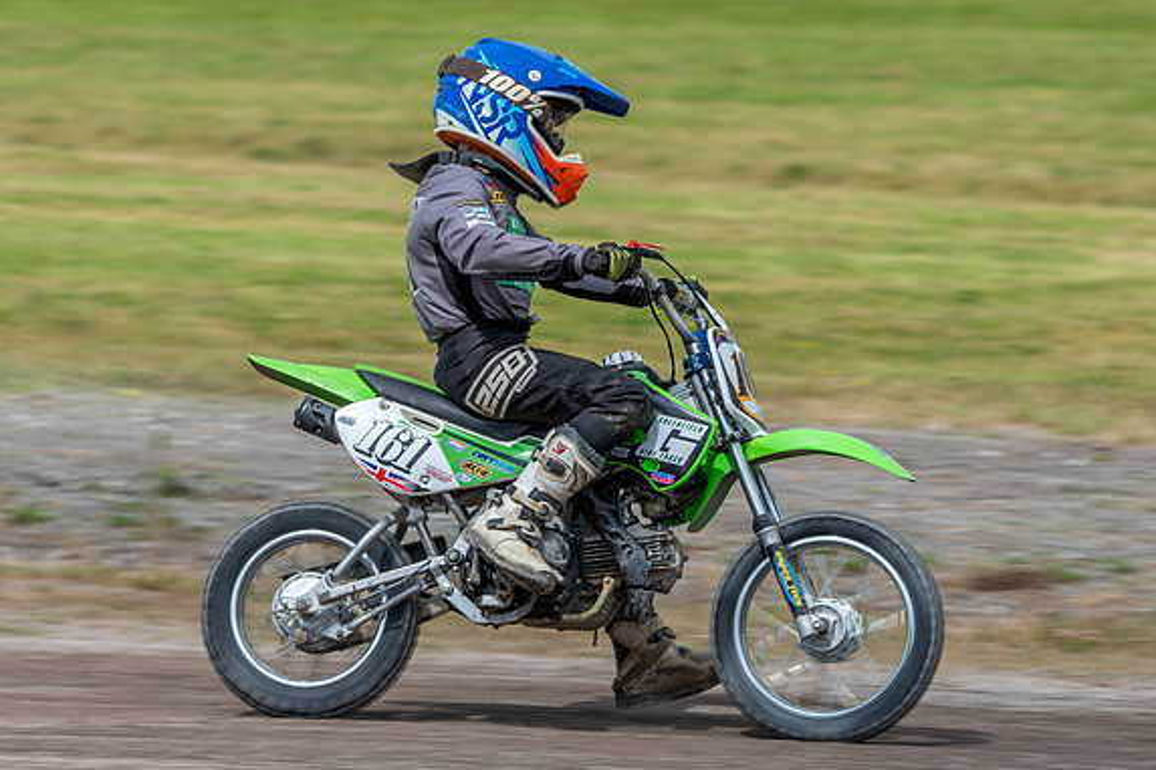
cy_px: 434
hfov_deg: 5.3
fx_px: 12490
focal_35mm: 389
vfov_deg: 3.5
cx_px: 610
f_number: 8
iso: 160
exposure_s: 1/320
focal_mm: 280
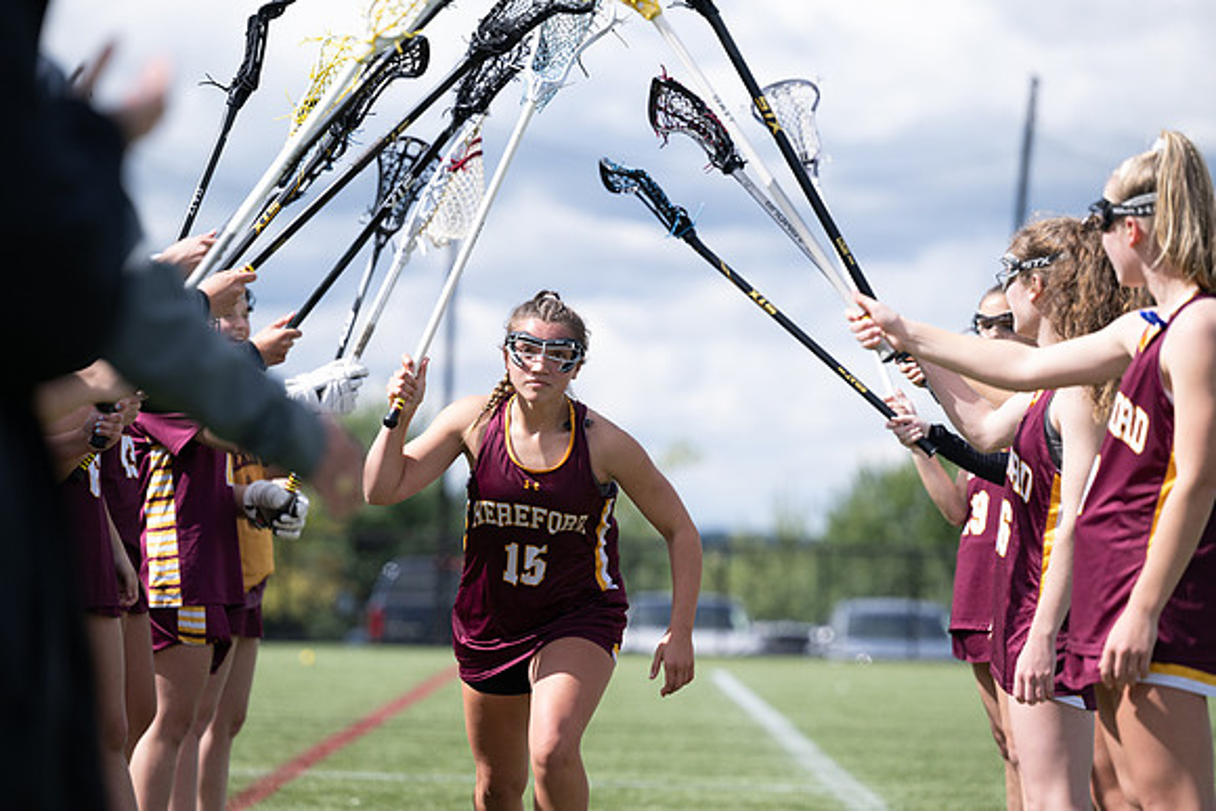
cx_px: 608
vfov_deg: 8.6
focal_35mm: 160
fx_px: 5405
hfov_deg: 12.8
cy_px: 406
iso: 280
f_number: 3.5
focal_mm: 160
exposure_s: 1/2000
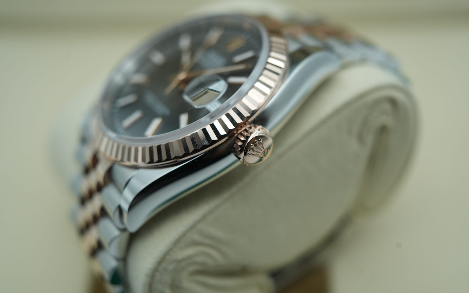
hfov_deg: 54.0
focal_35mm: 36
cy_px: 139
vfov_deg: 35.3
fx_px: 460
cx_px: 236
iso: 400
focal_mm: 35
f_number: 5
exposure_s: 1/250
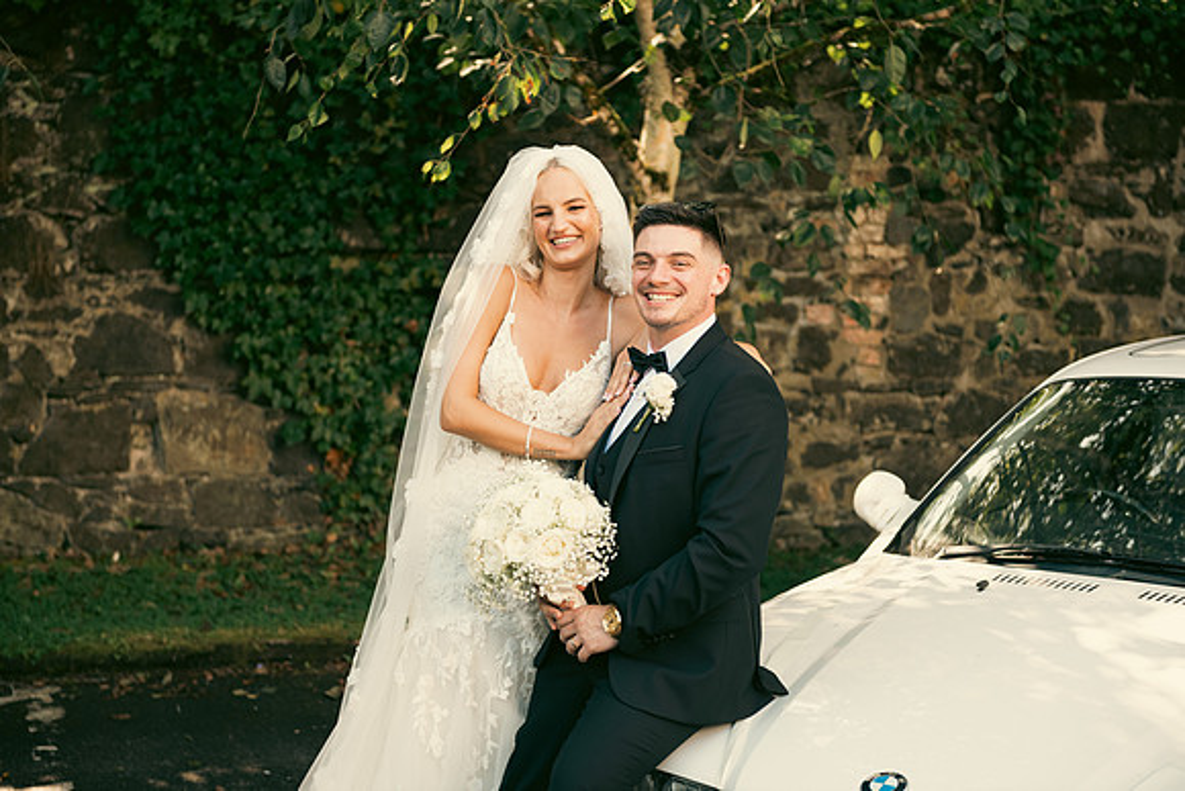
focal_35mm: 70
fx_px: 2305
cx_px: 592
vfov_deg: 19.5
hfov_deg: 28.8
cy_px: 396
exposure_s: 1/200
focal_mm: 70
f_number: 3.5
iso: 160
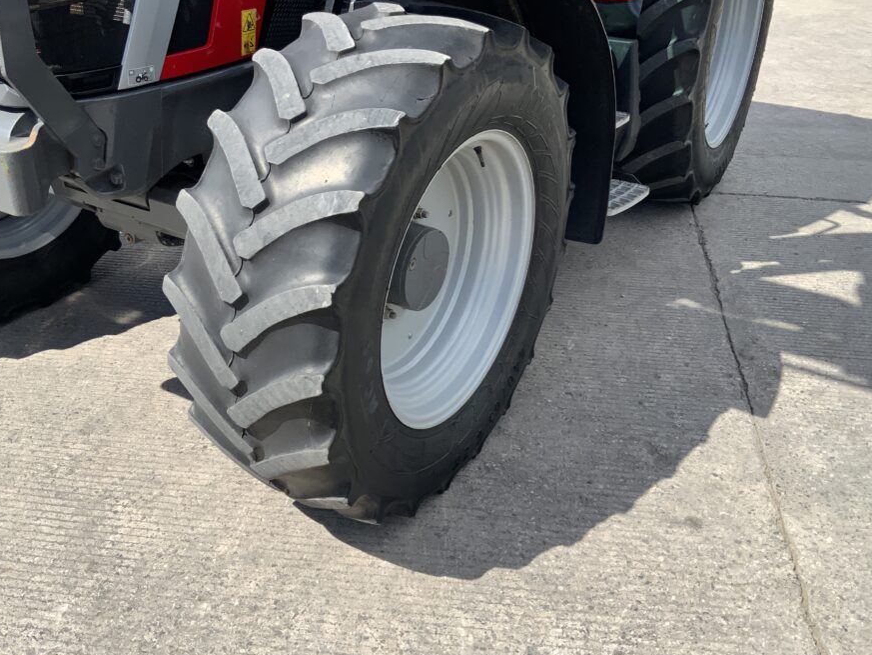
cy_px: 286
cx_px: 417
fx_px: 857
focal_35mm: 34
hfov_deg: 53.9
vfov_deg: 41.7
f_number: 1.8
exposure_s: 1/1168
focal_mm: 3
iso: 16
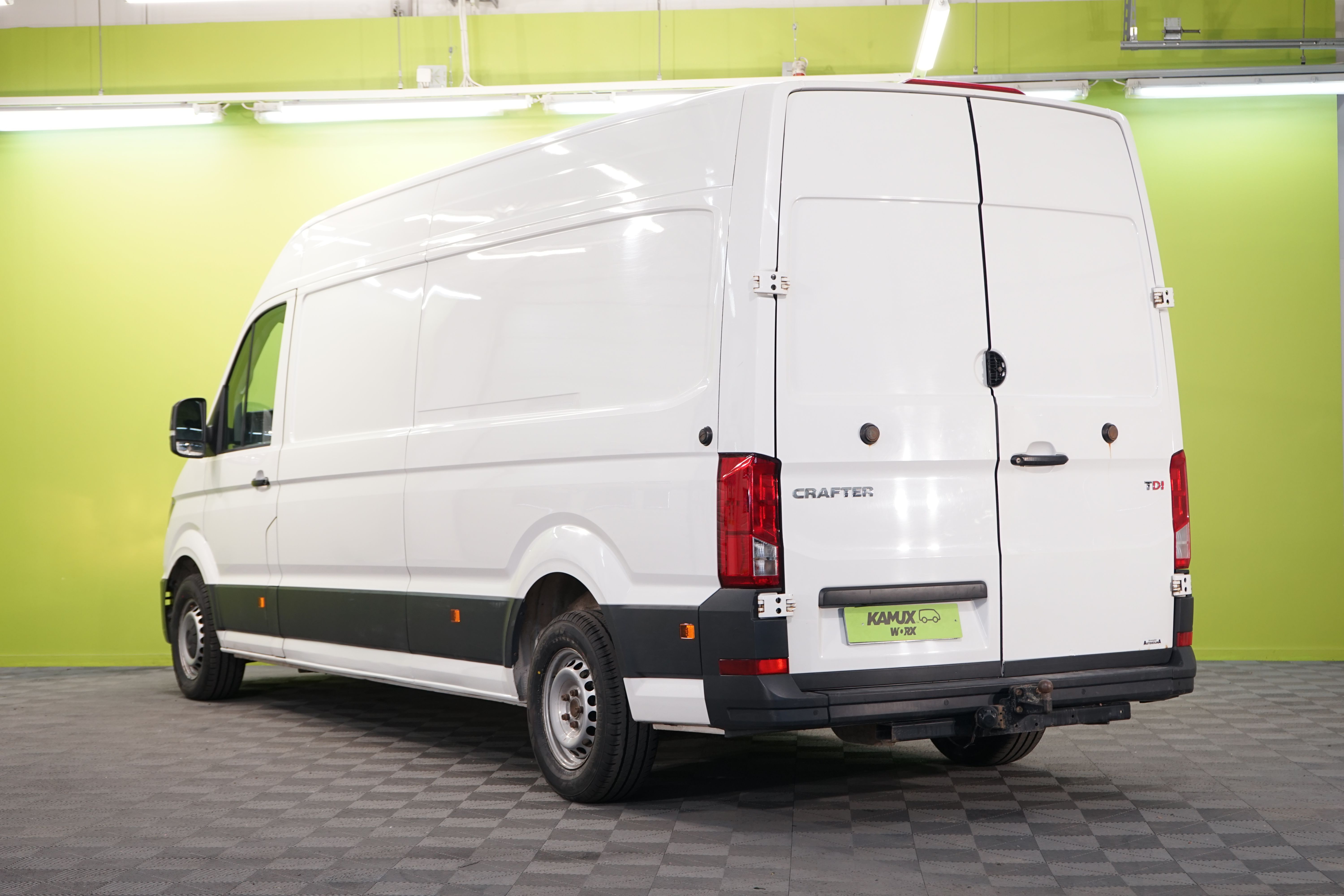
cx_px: 672
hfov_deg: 35.6
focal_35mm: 56
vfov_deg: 24.2
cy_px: 448
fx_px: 2091
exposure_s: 1/25
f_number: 6.3
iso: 500
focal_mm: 56
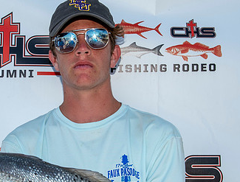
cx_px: 76
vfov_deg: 18.3
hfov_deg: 23.9
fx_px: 564
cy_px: 121
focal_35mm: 81
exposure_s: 1/125
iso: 50
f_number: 7.1
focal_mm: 34
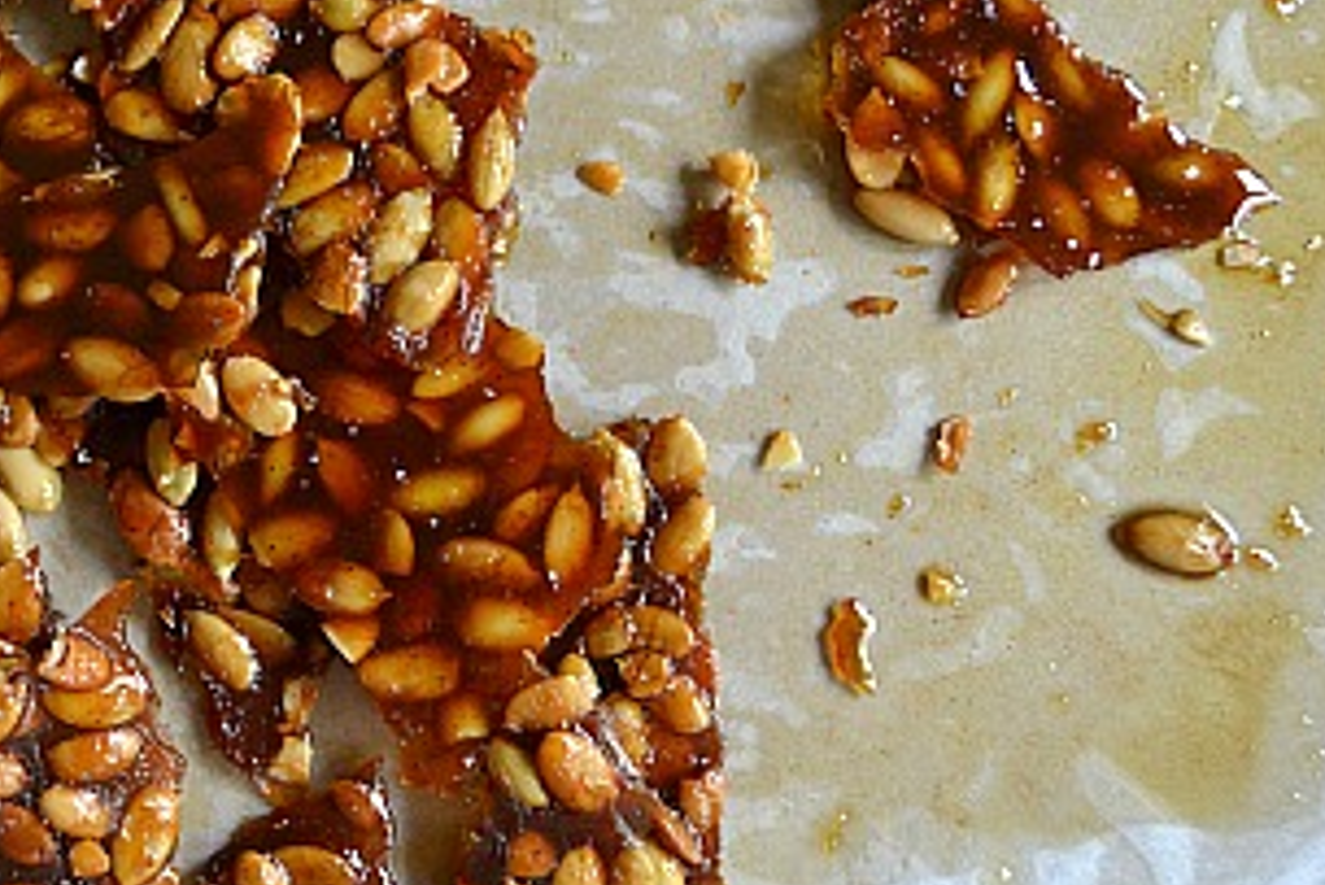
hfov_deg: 33.8
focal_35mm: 58
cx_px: 349
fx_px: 2136
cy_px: 334
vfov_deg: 23.3
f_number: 4
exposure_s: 1/60
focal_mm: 24
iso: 400
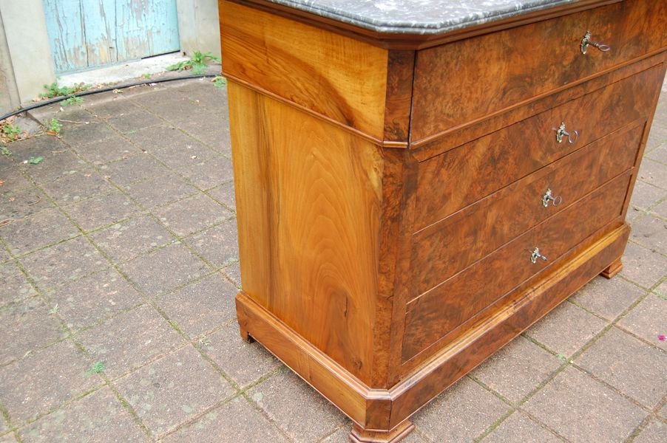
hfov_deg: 55.1
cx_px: 334
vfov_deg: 38.3
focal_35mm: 34
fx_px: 639
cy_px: 222
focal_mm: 23
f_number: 4.5
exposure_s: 1/80
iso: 400
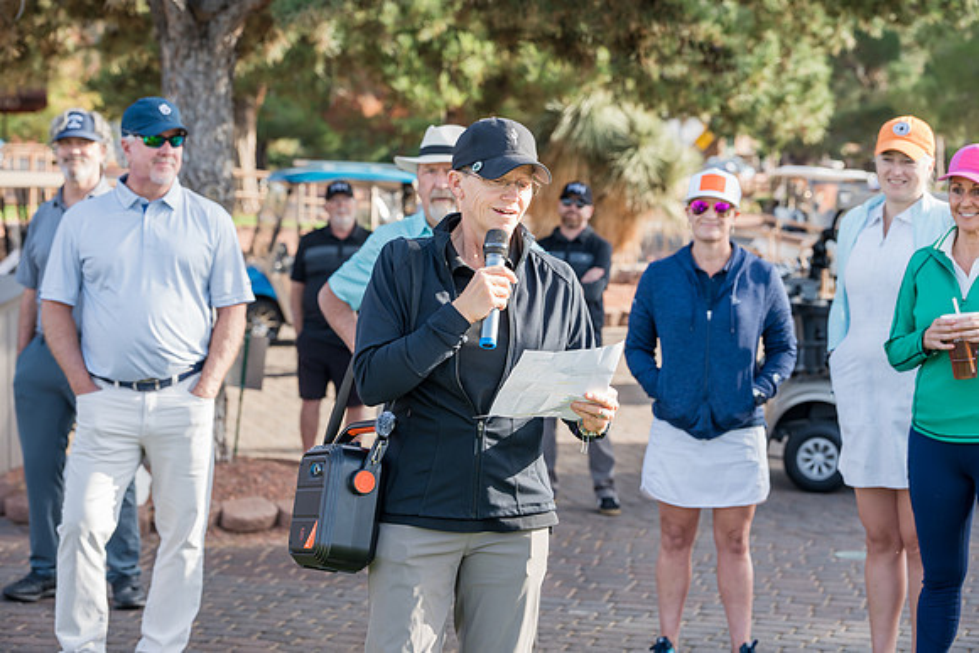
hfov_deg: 28.8
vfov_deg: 19.5
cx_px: 490
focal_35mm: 70
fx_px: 1904
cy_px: 326
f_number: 4.5
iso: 500
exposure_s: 1/400
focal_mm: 70
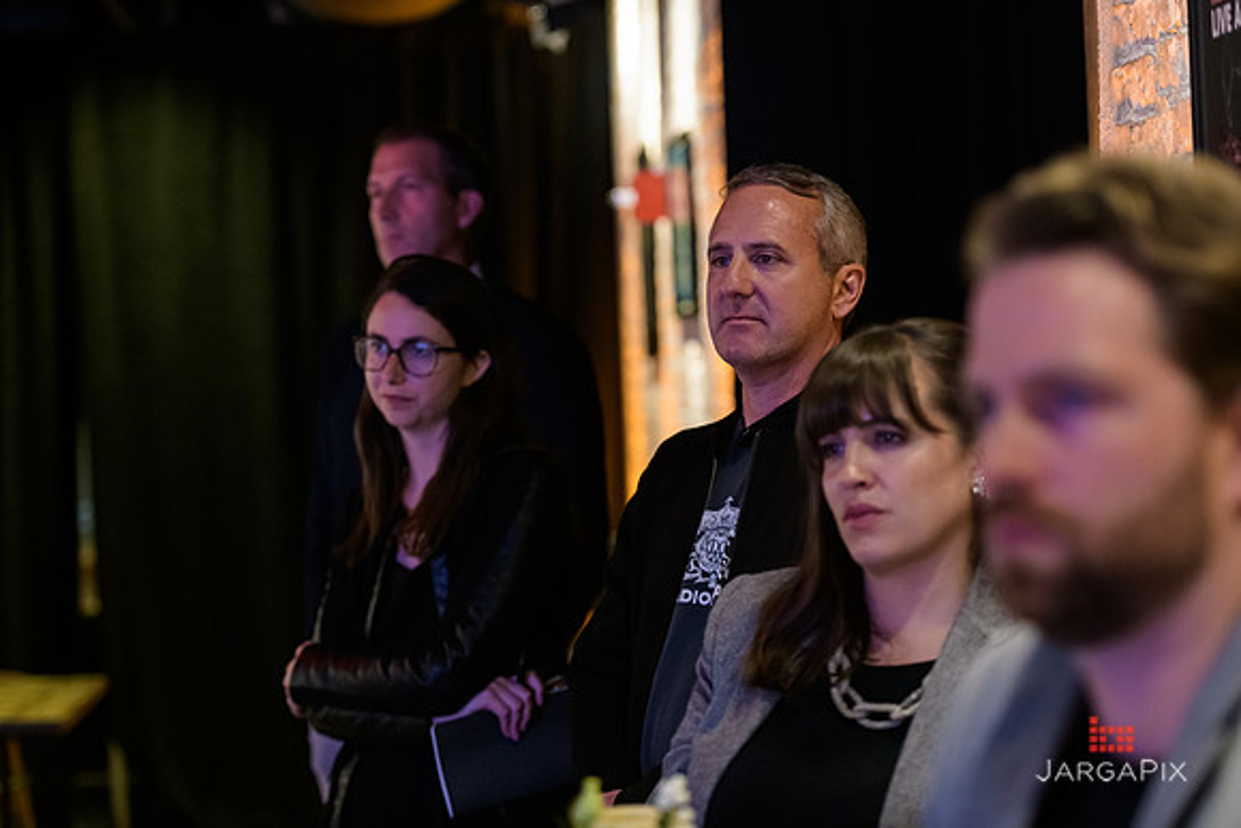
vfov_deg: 14.9
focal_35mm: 92
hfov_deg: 22.1
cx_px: 620
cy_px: 414
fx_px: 3172
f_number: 3.2
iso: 3200
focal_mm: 92
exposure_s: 1/60
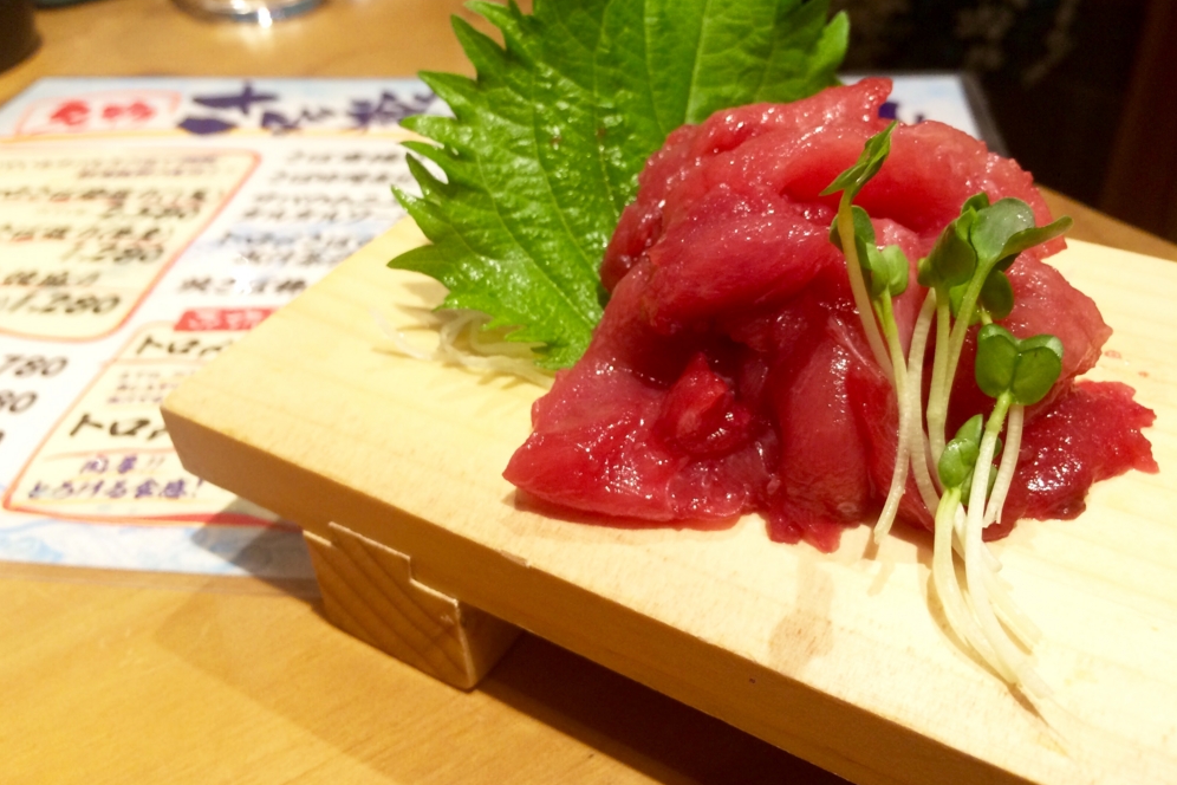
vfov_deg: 42.3
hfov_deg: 60.3
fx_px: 1013
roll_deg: +2.5
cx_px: 586
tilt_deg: -36.9
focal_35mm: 31
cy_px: 349
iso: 125
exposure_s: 1/30
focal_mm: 4.15
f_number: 2.2
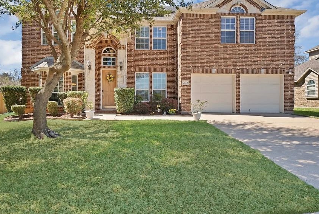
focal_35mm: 23
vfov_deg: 55.2
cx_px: 146
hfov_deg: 75.9
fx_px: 204
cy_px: 101
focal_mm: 19
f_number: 9
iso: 640
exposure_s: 1/80
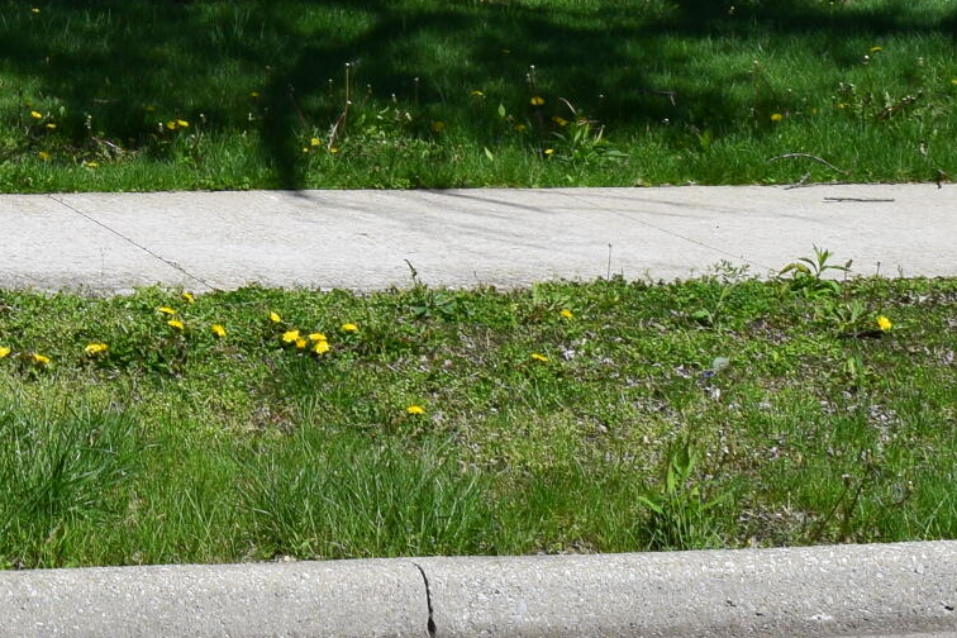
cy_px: -552
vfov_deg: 9.9
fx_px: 3482
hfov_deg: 14.6
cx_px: -490
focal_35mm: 131
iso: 320
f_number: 11
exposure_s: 1/500
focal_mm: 22
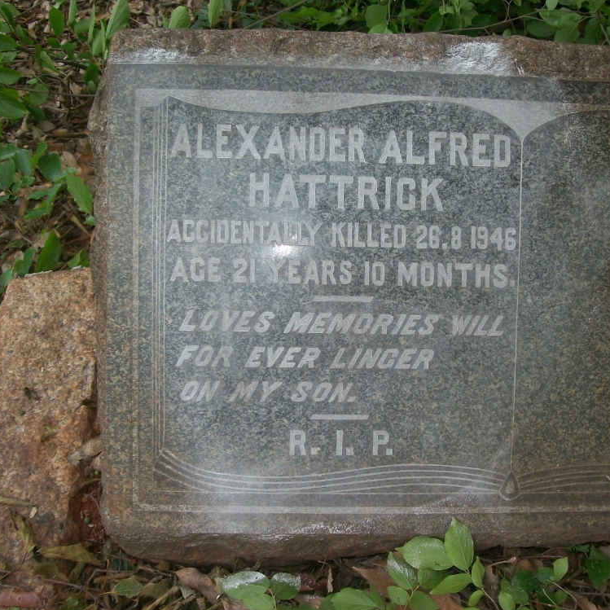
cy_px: 308
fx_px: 857
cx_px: 323
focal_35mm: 43
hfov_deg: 39.2
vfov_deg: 39.2
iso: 80
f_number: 2.7
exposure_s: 1/200
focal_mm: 6
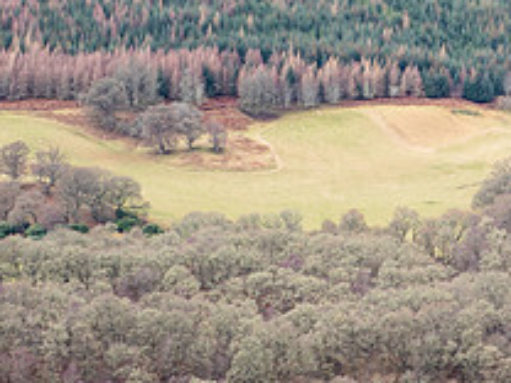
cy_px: 217
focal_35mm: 195
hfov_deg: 10.0
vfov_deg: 7.6
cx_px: 590
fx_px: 2879
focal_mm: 35
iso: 100
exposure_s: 1/4
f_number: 7.1
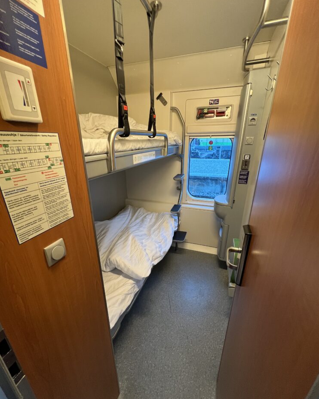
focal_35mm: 14
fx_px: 165
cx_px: 158
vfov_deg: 100.7
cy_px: 208
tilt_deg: -20.9
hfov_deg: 88.0
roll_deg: +2.0
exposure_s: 1/60
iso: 250
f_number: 1.8
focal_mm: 1.57
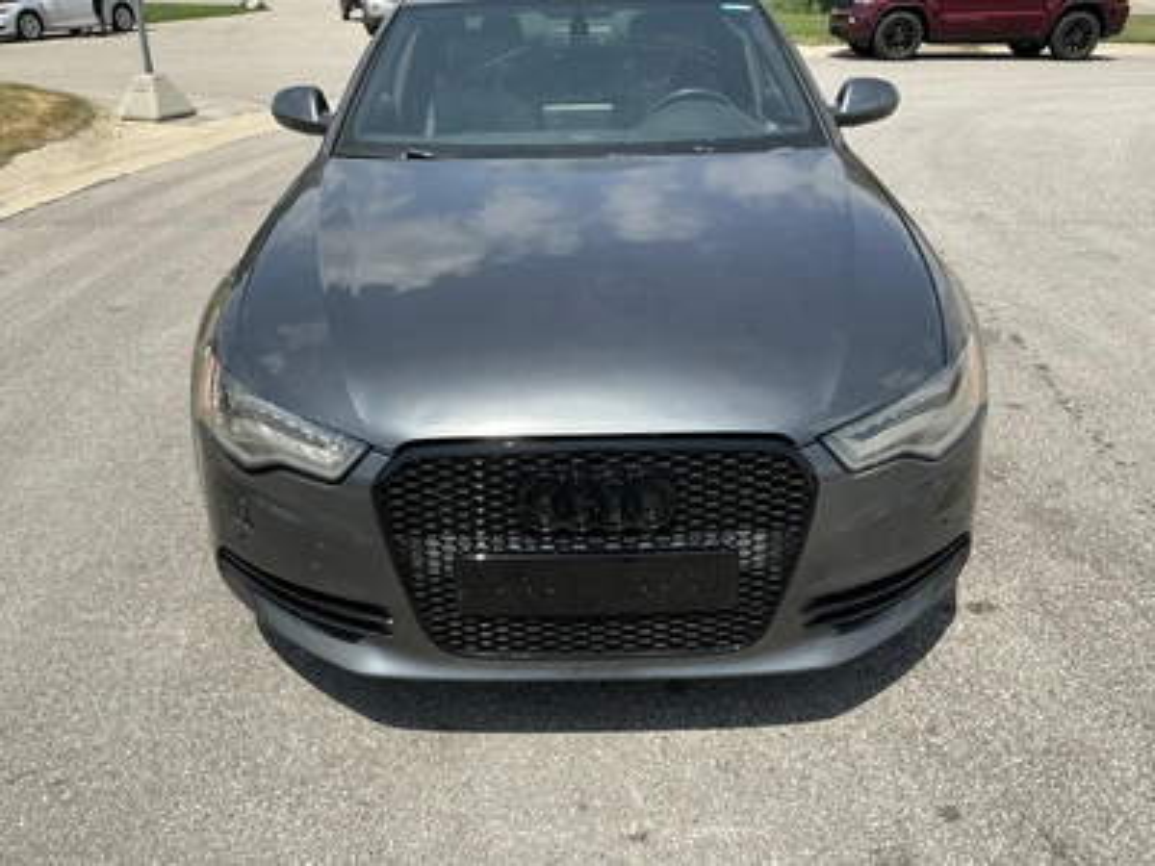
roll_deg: -2.1
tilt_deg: -22.3
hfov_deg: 63.4
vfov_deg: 49.7
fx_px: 934
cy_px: 433
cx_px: 578
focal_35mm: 28
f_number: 1.8
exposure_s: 1/1412
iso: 25
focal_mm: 3
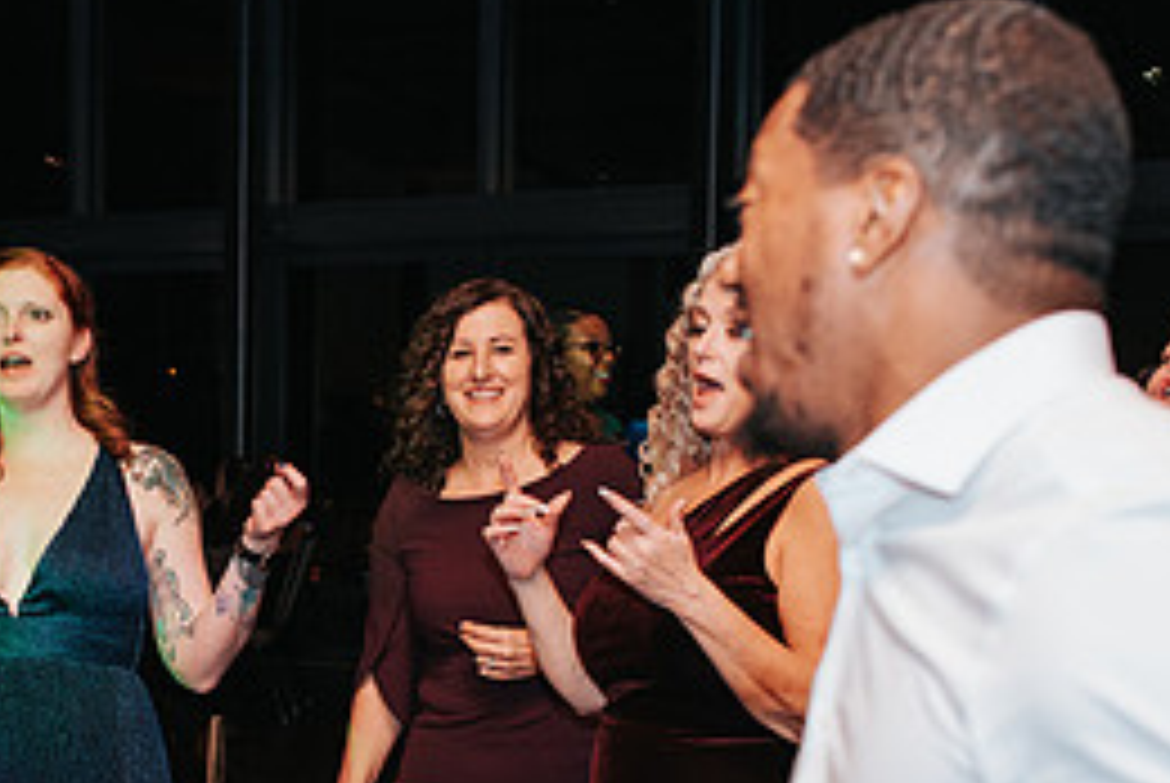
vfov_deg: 17.4
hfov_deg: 25.2
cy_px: 659
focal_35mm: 78
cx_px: 126
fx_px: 2538
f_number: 3.5
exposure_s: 1/200
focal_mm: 35
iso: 1000
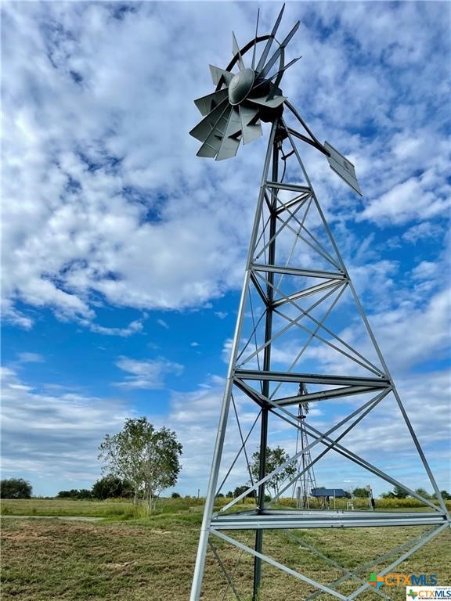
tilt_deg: +23.7
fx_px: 452
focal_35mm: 26
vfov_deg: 67.3
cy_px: 300
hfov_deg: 53.1
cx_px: 226
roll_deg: -0.9
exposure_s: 1/4902
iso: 32
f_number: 1.6
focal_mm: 5.1
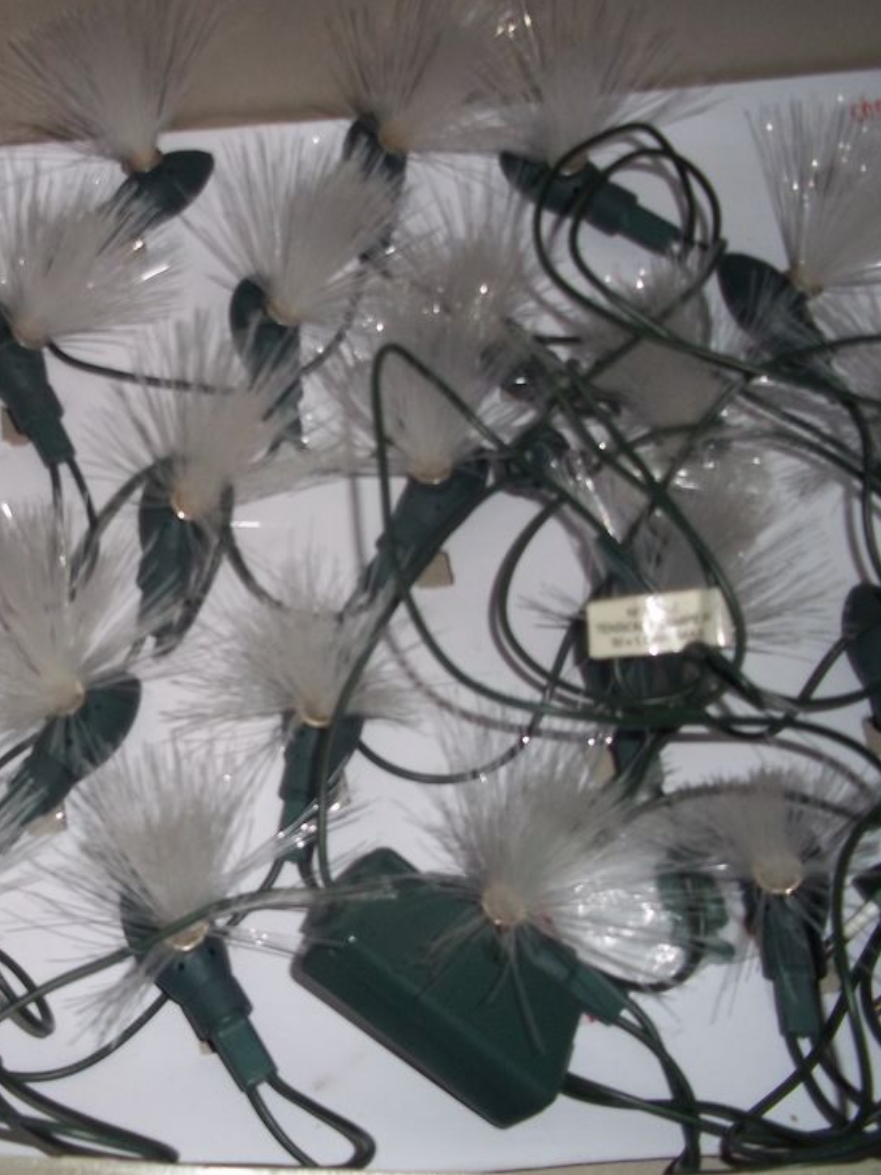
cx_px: 139
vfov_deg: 38.9
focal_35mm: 49
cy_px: 591
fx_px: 1663
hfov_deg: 28.8
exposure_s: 1/30
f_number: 3.1
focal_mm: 6.5
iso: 80
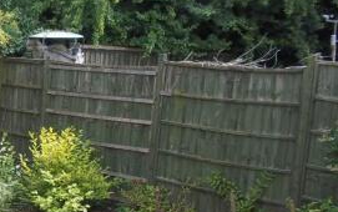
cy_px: 201
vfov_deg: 15.7
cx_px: -24
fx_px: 756
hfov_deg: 23.8
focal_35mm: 82
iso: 80
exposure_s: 1/320
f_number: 3.1
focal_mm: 6.5
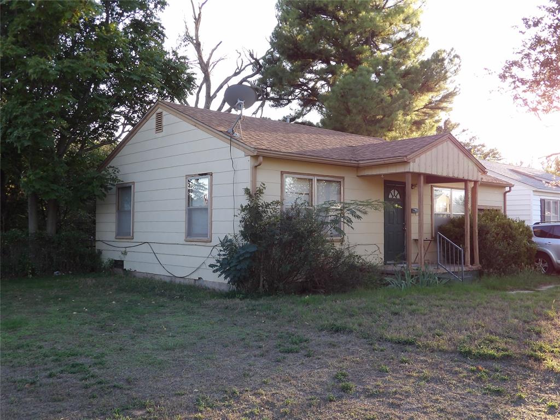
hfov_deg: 55.4
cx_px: 280
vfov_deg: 42.9
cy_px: 210
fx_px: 534
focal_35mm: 33
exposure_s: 1/85
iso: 100
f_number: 3.6
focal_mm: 5.9
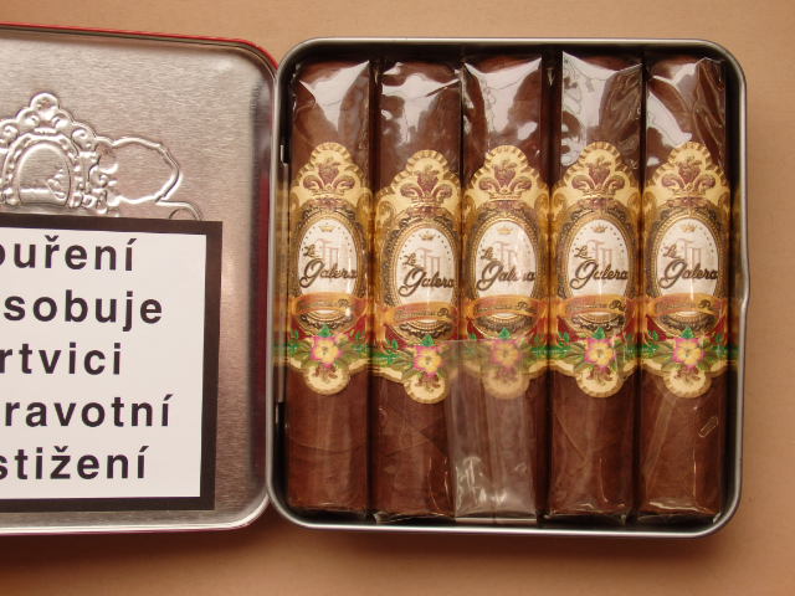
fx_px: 1240
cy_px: 298
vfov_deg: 27.0
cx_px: 398
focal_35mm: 54
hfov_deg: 35.5
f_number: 4.1
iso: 125
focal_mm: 9.8
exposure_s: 1/80
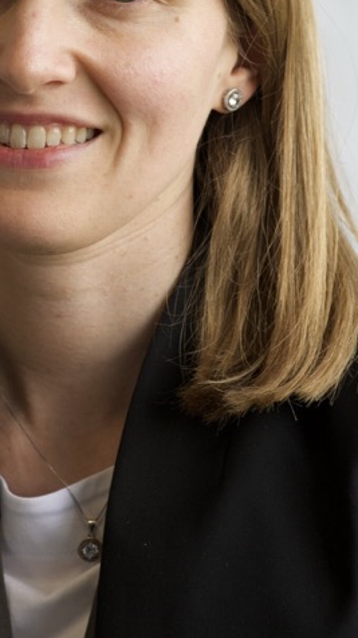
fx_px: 2533
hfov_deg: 8.1
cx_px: 40
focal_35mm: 150
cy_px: 141
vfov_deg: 14.3
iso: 400
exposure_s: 1/80
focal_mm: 85
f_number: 6.3
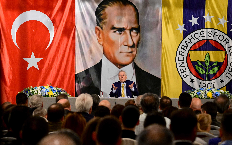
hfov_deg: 16.3
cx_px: 116
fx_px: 809
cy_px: 69
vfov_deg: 10.2
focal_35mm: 128
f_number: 4.5
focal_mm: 125
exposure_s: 1/200
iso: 5000
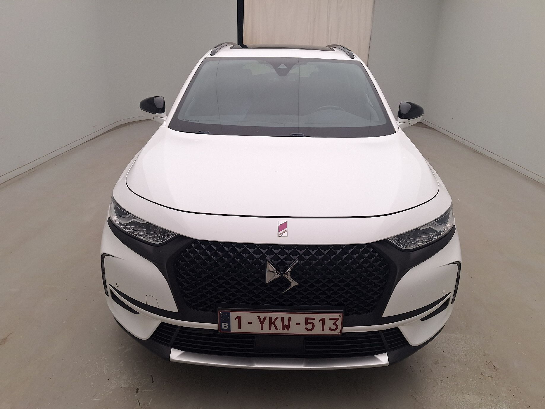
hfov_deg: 71.6
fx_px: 378
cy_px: 211
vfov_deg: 56.8
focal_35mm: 24
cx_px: 275
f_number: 1.8
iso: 40
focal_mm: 5.54
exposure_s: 1/179
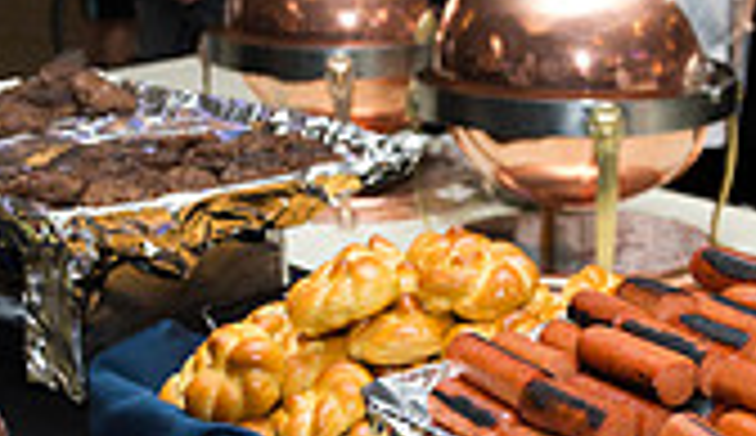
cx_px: 368
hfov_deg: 21.6
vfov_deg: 12.6
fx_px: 1977
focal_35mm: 98
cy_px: 315
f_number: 4.5
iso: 1250
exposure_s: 1/80
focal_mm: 26
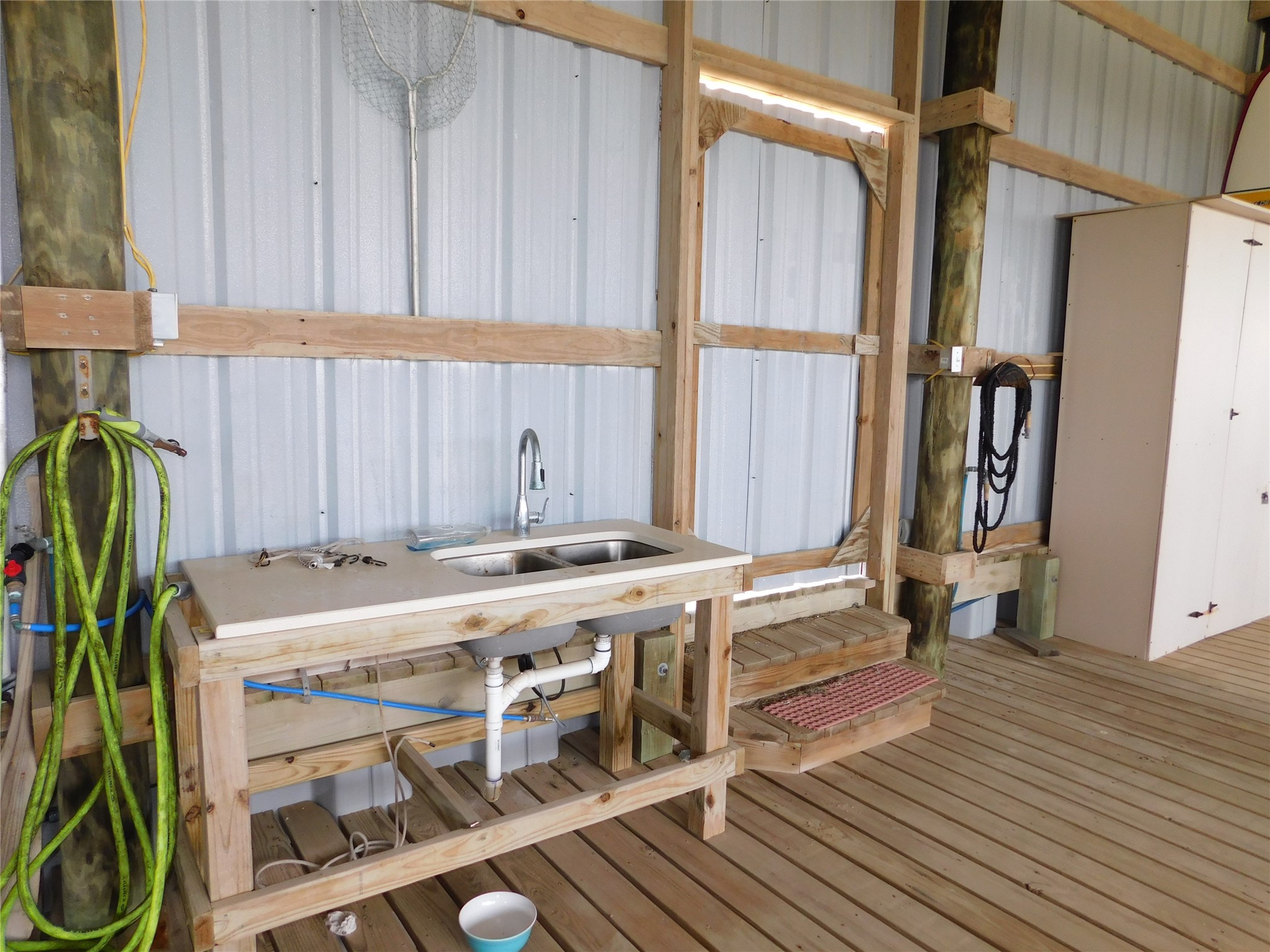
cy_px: 476
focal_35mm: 23
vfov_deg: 58.9
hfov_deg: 73.9
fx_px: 844
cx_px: 635
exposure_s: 1/50
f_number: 3
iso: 125
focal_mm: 4
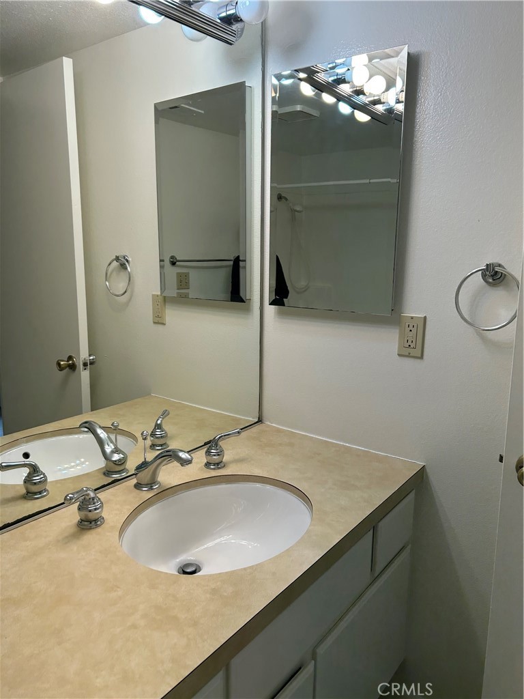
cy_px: 350
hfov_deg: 53.1
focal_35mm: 26
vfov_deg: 67.3
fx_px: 525
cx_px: 262
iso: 50
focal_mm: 5.7
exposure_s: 1/166
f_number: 1.5
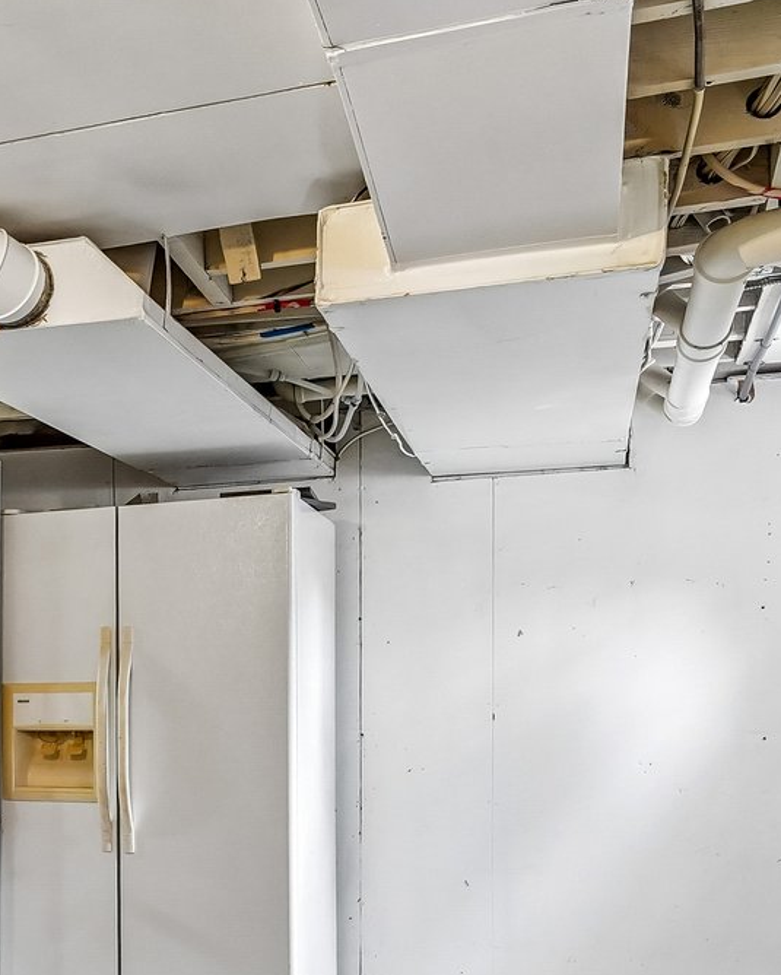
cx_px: -193
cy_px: 767
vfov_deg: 38.9
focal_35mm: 46
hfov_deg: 28.0
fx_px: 1328
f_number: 8
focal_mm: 16
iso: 1600
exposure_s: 1/13
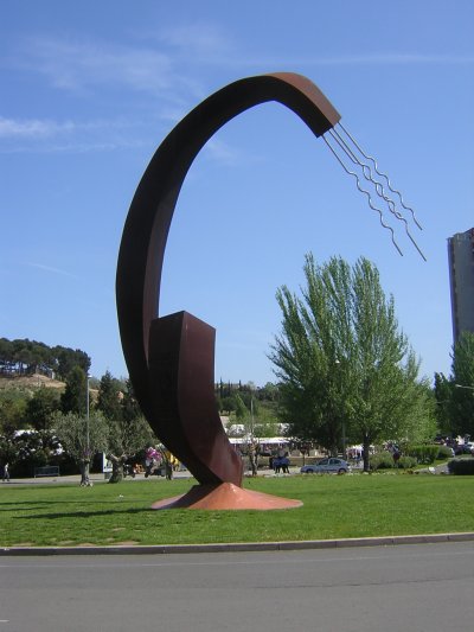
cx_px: 237
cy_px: 316
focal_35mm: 43
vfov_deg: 43.8
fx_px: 785
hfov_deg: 33.6
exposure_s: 1/321
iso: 100
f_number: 5.6
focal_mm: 5.6
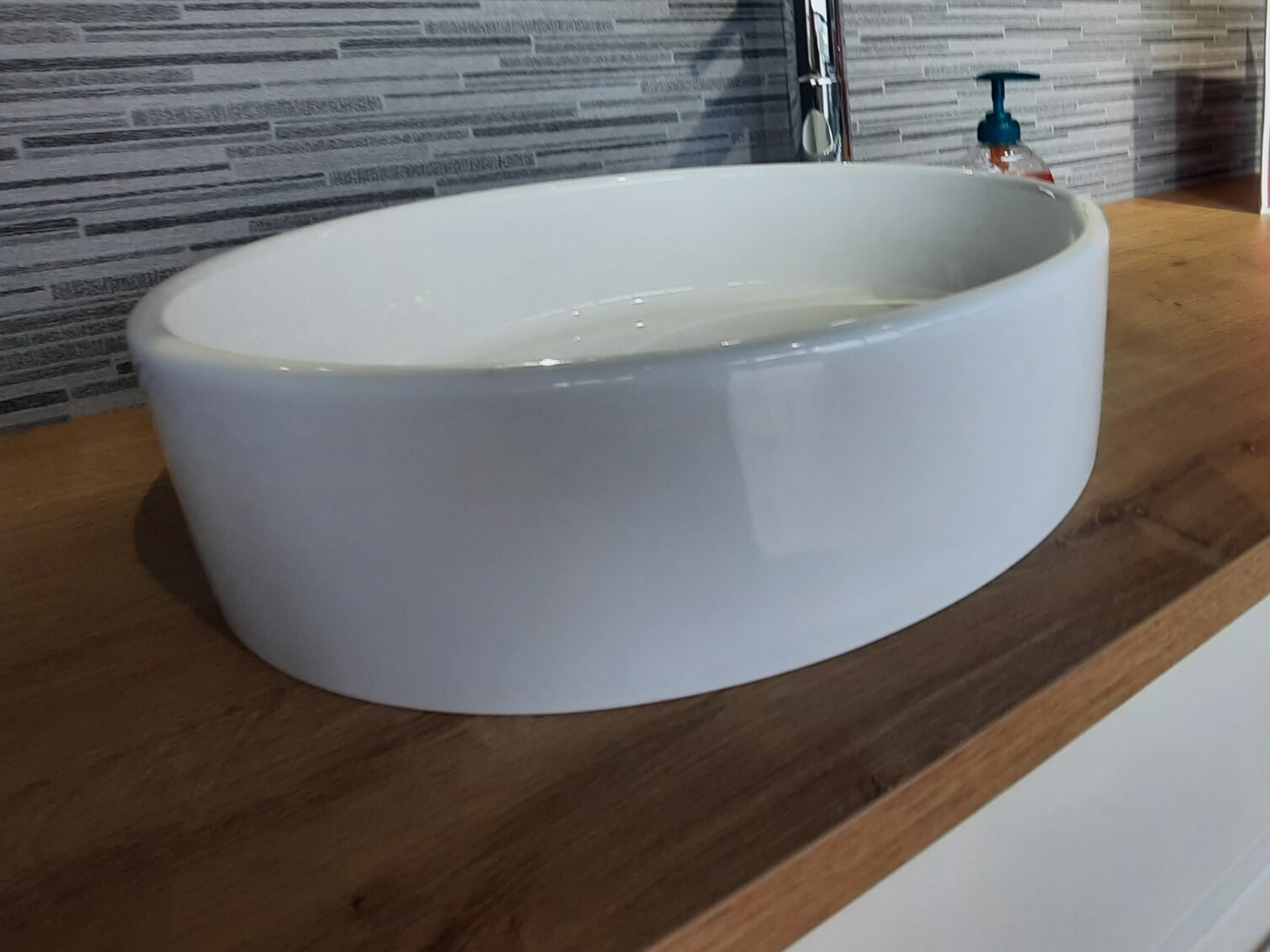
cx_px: 941
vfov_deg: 57.4
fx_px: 807
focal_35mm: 22
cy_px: 218
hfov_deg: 71.6
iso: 40
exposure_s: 1/50
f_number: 2.2
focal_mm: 1.74
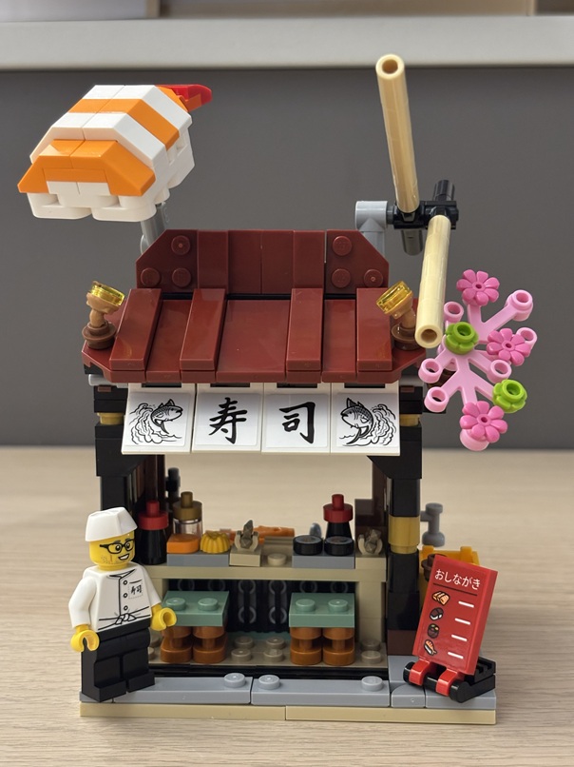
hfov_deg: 28.0
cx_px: 287
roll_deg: -0.3
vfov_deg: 36.8
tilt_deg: -9.7
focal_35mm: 52
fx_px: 1150
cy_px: 384
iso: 320
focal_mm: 5.96
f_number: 1.6
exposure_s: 1/30
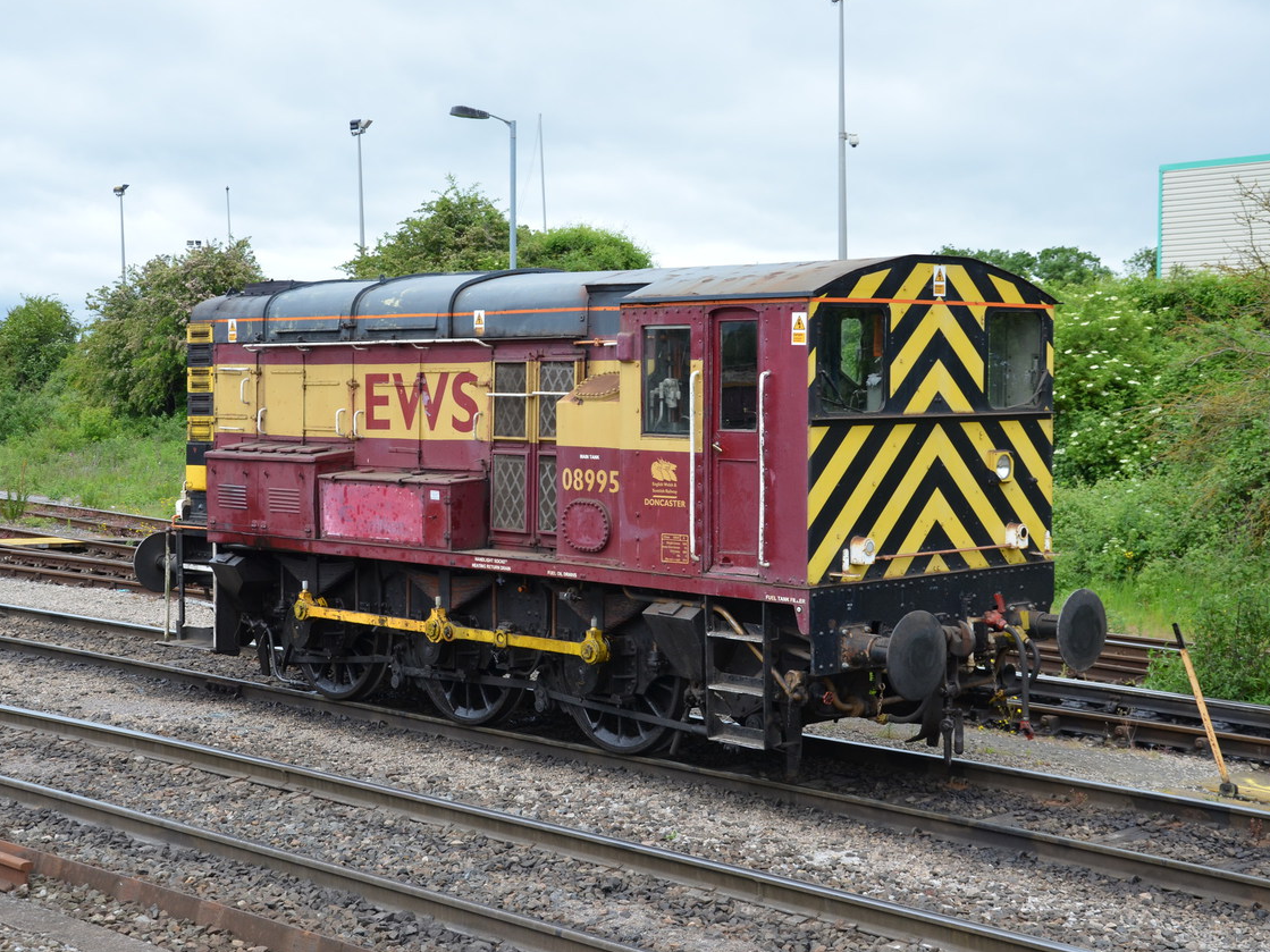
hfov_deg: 34.4
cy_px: 474
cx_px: 651
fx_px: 2054
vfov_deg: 26.1
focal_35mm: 56
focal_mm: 34
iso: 200
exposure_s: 1/200
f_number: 7.1
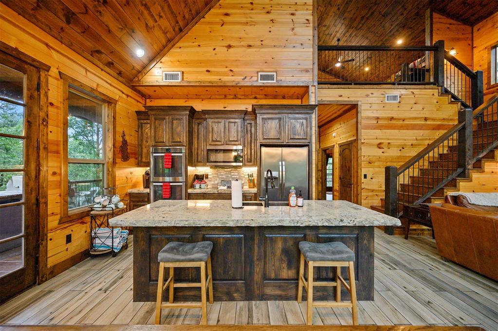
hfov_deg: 104.3
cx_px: 249
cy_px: 166
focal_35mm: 14
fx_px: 193
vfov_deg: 81.1
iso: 640
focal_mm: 14
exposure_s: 1/60
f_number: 5
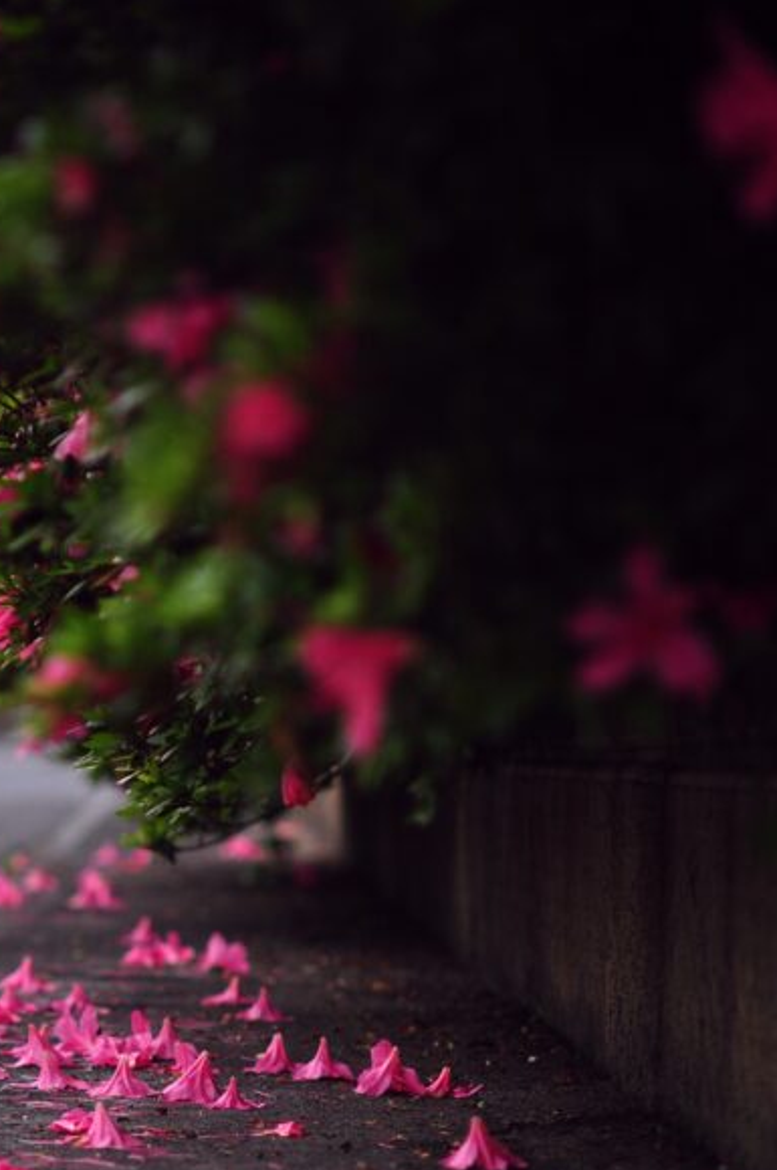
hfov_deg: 8.6
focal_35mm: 159
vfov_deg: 12.9
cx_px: 172
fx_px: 5163
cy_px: 930
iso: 200
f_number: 2.8
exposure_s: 1/2000
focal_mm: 60
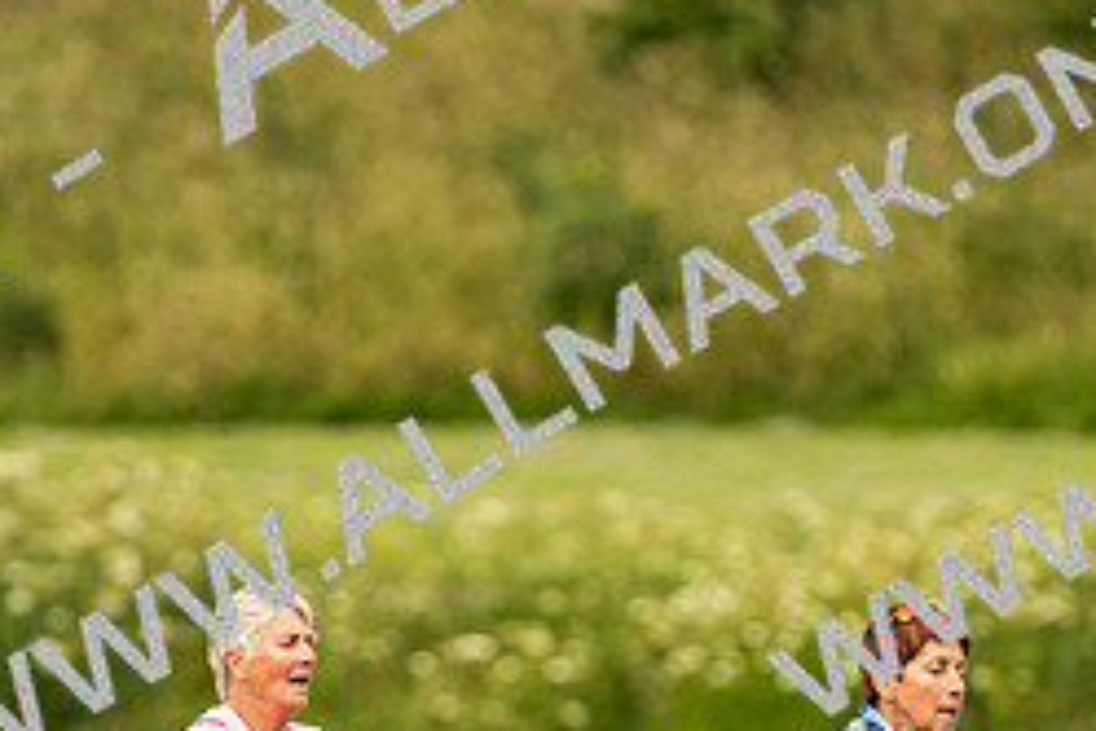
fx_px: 42588
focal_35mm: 1399
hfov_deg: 1.5
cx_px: 449
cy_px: 790
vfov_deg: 1.0
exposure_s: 1/2000
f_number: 6.3
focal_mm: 600
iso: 500
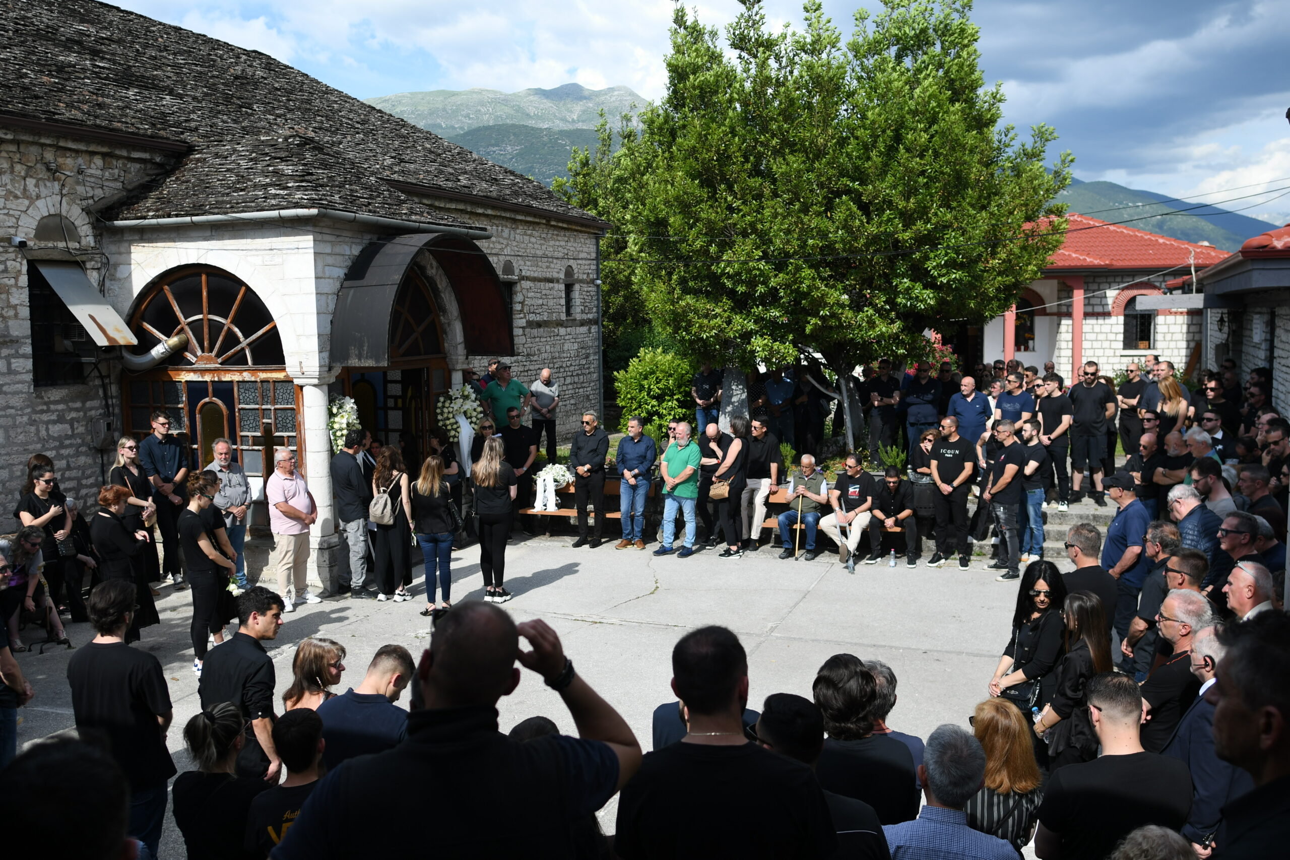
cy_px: 430
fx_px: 1075
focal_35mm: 30
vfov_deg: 43.6
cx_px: 645
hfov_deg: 61.9
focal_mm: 20
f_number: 2.5
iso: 110
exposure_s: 1/1250
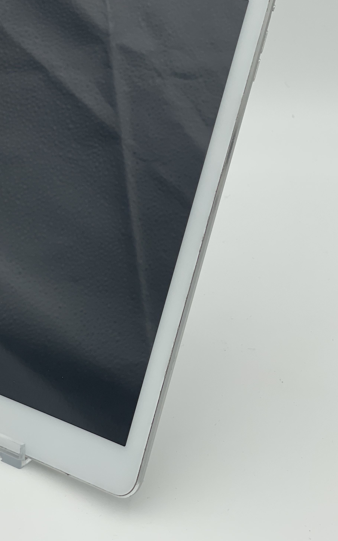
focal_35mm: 94
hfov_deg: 13.9
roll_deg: +1.9
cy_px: 182
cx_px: 103
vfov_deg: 22.0
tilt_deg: -26.0
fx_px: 1385
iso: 20
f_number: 2.2
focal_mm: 7.5
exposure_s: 1/442
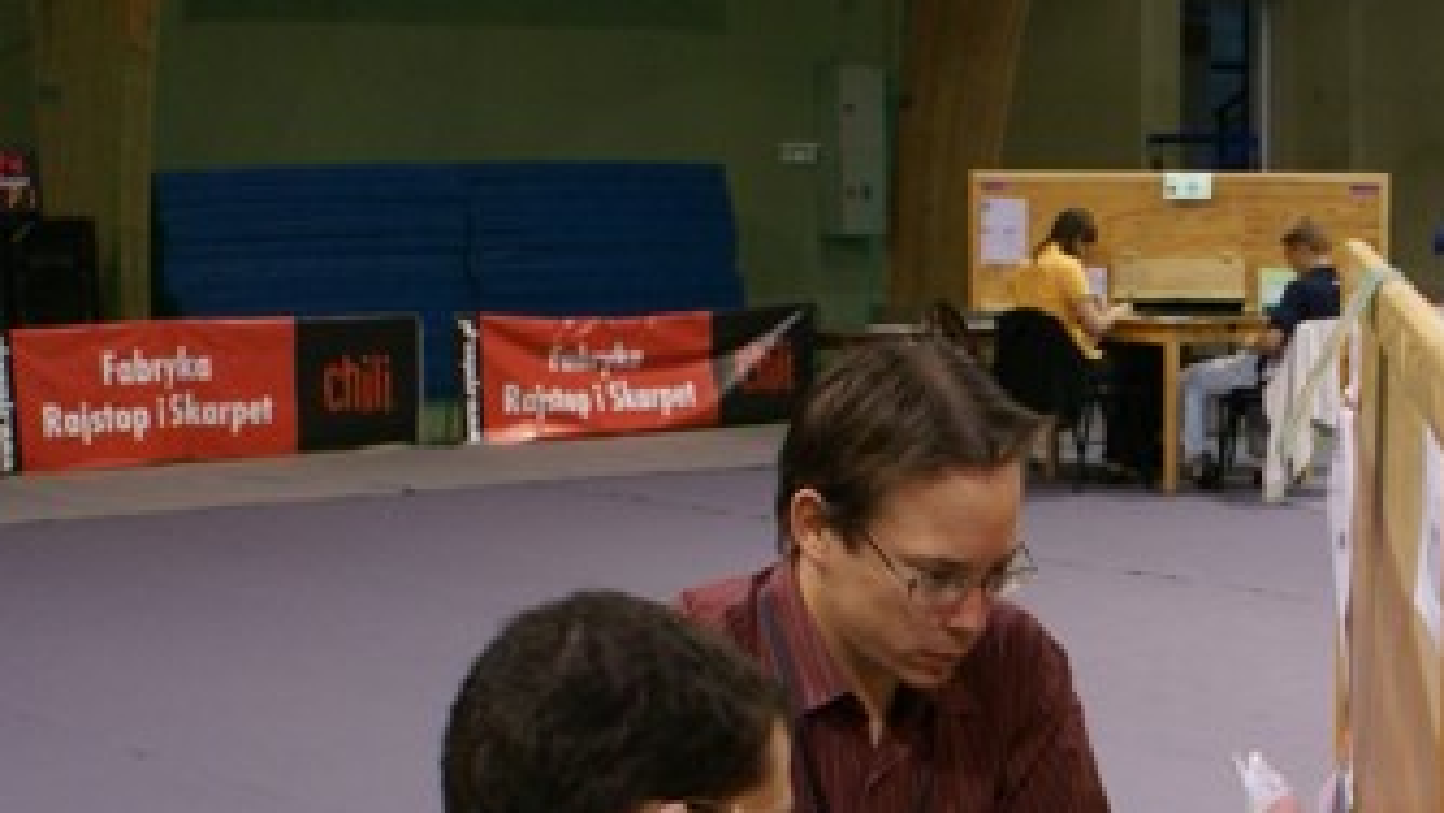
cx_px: 1375
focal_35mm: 79
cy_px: 908
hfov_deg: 25.7
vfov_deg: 14.9
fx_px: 3025
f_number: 5.6
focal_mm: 24
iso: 400
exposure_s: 1/25
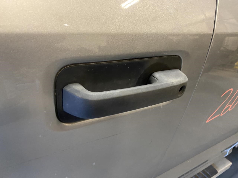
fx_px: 179
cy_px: 89
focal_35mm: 26
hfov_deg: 67.3
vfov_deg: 53.1
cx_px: 119
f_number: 1.8
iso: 500
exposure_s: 1/60
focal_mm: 4.25
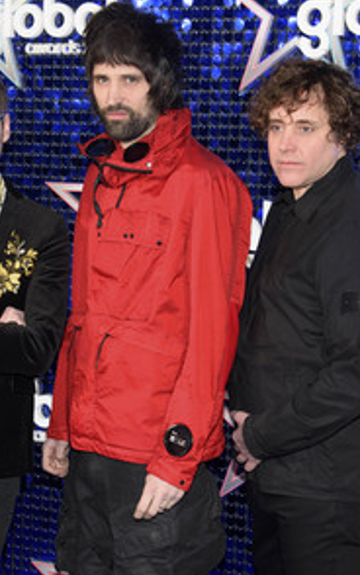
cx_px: 225
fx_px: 1270
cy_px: 286
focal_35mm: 81
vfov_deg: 25.5
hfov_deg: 16.1
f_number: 5.6
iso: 800
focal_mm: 52
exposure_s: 1/250
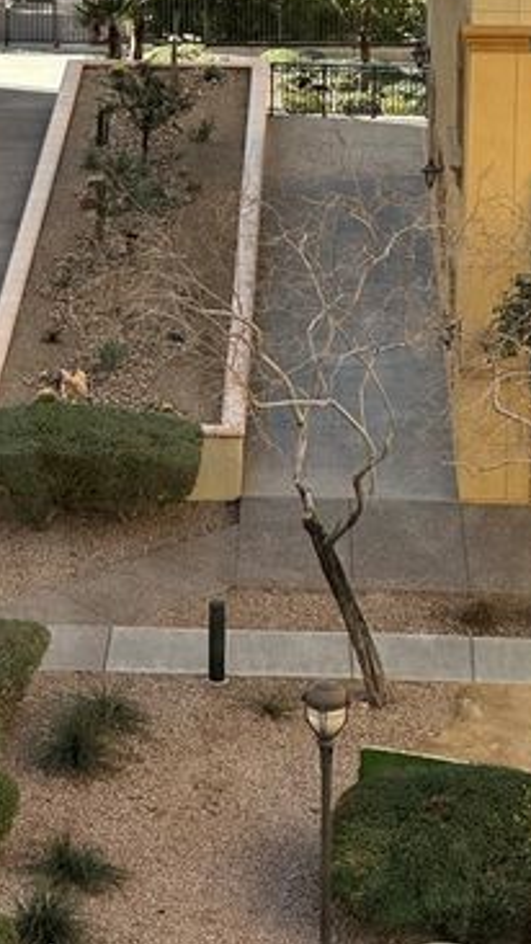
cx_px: -23
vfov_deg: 14.0
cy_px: 159
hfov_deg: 7.9
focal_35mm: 153
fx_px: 3828
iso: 32
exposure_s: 1/229
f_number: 2.8
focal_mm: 9
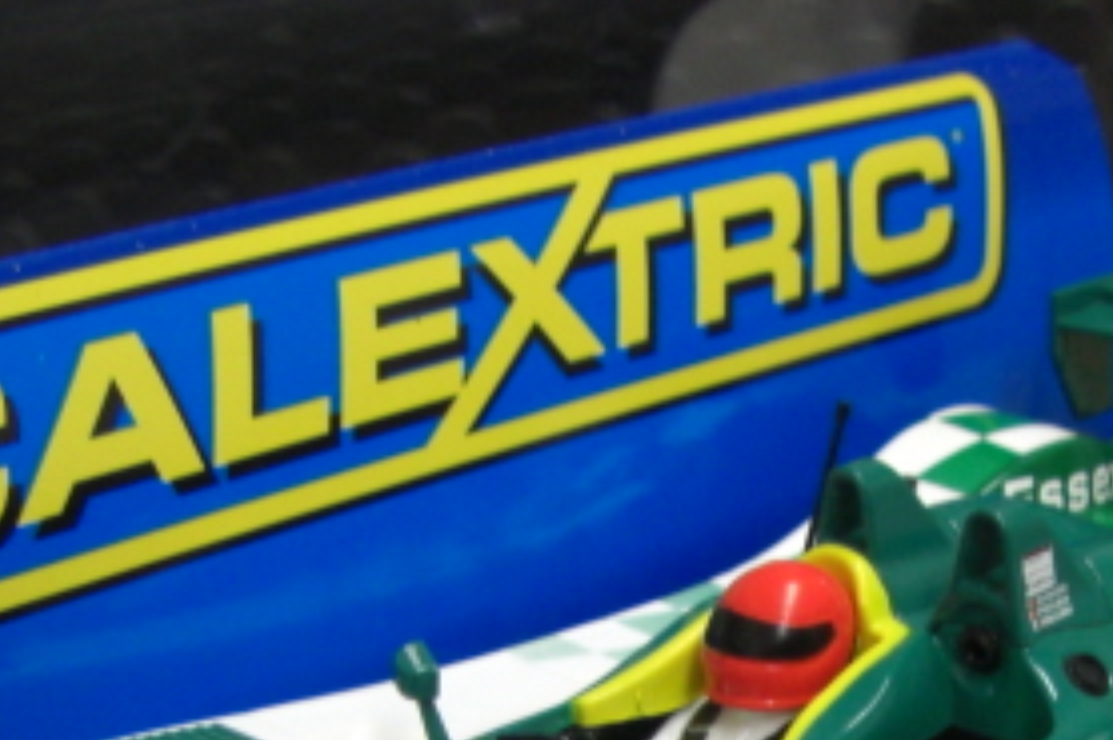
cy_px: 936
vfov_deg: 14.4
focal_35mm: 91
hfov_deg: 22.3
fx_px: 2812
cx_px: 749
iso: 200
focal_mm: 6.3
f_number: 3.4
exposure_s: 1/30
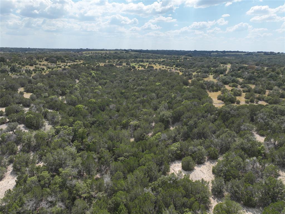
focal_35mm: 24
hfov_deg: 71.6
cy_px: 107
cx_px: 142
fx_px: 198
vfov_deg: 56.8
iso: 120
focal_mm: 12.29
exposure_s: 1/2500
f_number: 2.8
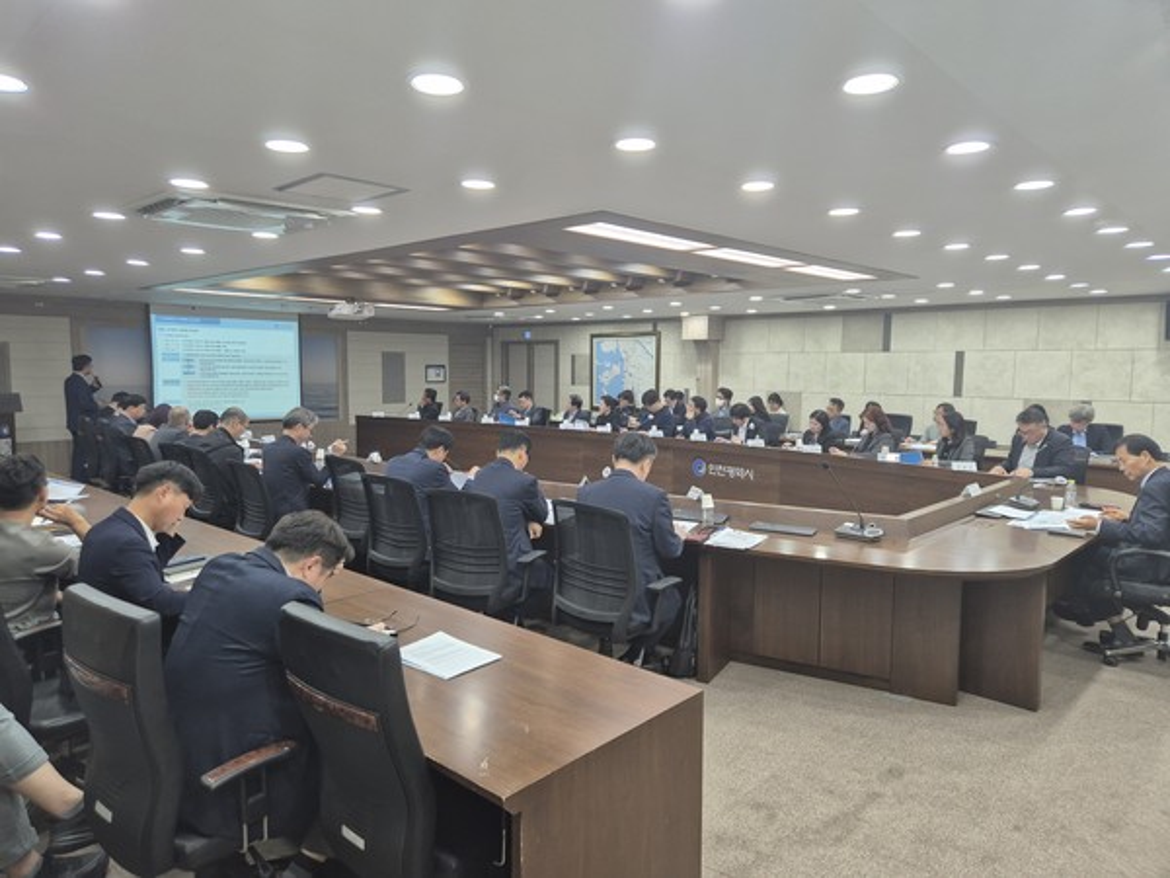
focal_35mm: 23
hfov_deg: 73.9
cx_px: 585
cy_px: 439
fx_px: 777
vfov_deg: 58.9
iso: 125
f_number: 1.8
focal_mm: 5.4
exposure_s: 1/120
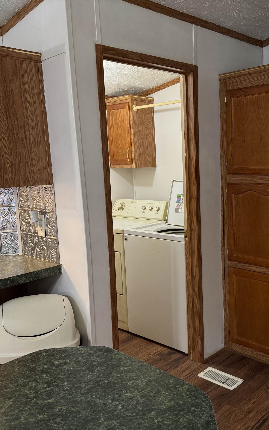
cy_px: 215
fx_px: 399
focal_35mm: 34
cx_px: 196
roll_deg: +2.0
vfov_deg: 56.7
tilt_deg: -7.8
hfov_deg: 36.5
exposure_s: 1/60
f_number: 1.78
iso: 250
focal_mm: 6.76
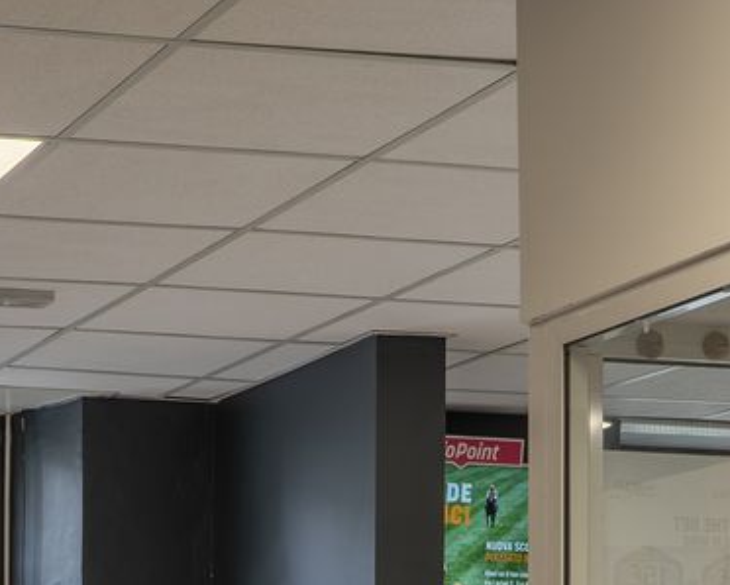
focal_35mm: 109
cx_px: -104
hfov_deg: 17.0
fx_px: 2356
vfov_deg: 13.4
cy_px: 844
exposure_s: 1/50
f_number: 9
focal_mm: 24
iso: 100
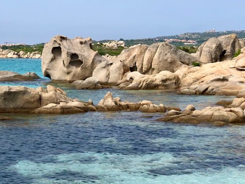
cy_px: 90
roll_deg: -0.5
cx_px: 95
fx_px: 666
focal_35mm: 94
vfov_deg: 15.7
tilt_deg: -3.6
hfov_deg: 20.8
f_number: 2.8
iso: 20
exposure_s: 1/917
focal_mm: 6.6
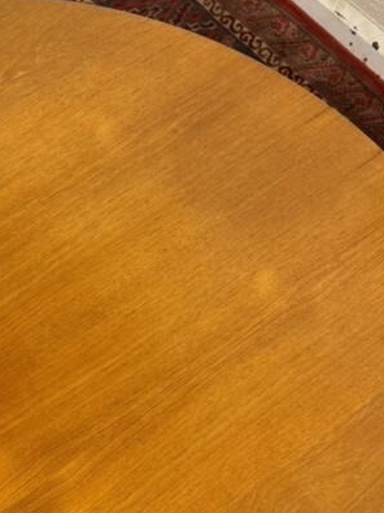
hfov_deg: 19.4
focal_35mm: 73
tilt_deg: -65.0
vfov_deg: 25.9
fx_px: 1080
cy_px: 458
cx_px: -19
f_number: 1.78
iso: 125
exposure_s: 1/50
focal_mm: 6.76
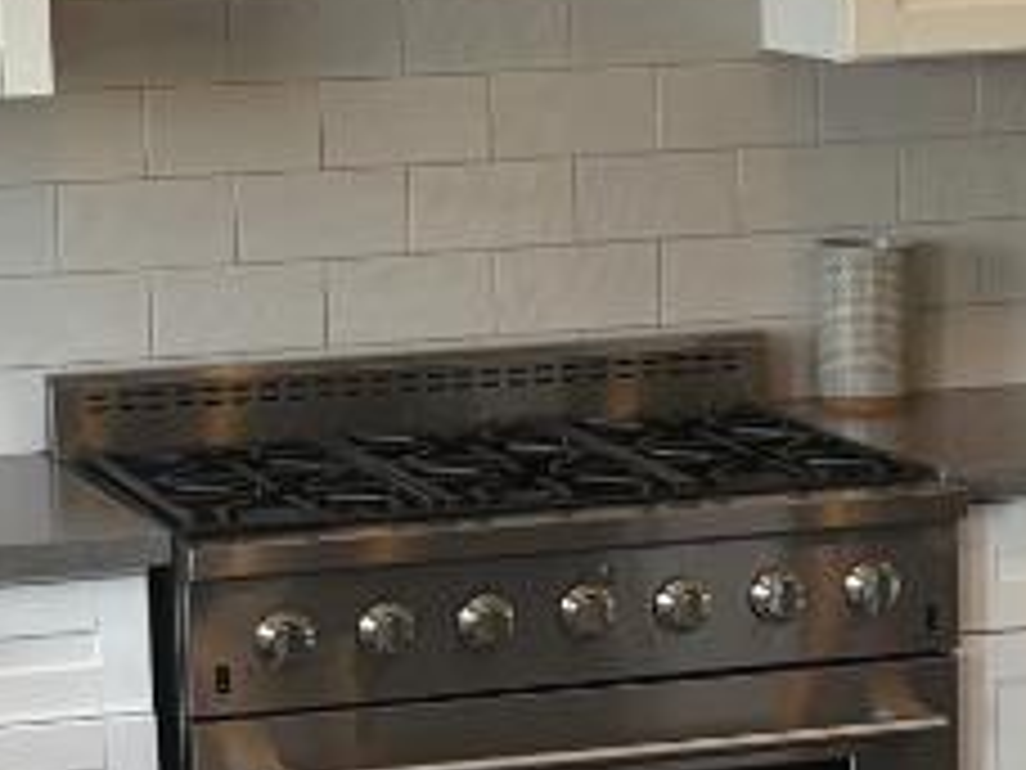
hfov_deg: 11.5
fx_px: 5068
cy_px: 664
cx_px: 814
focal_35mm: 171
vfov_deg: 8.7
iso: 64
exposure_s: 1/143
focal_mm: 5.96
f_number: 1.6
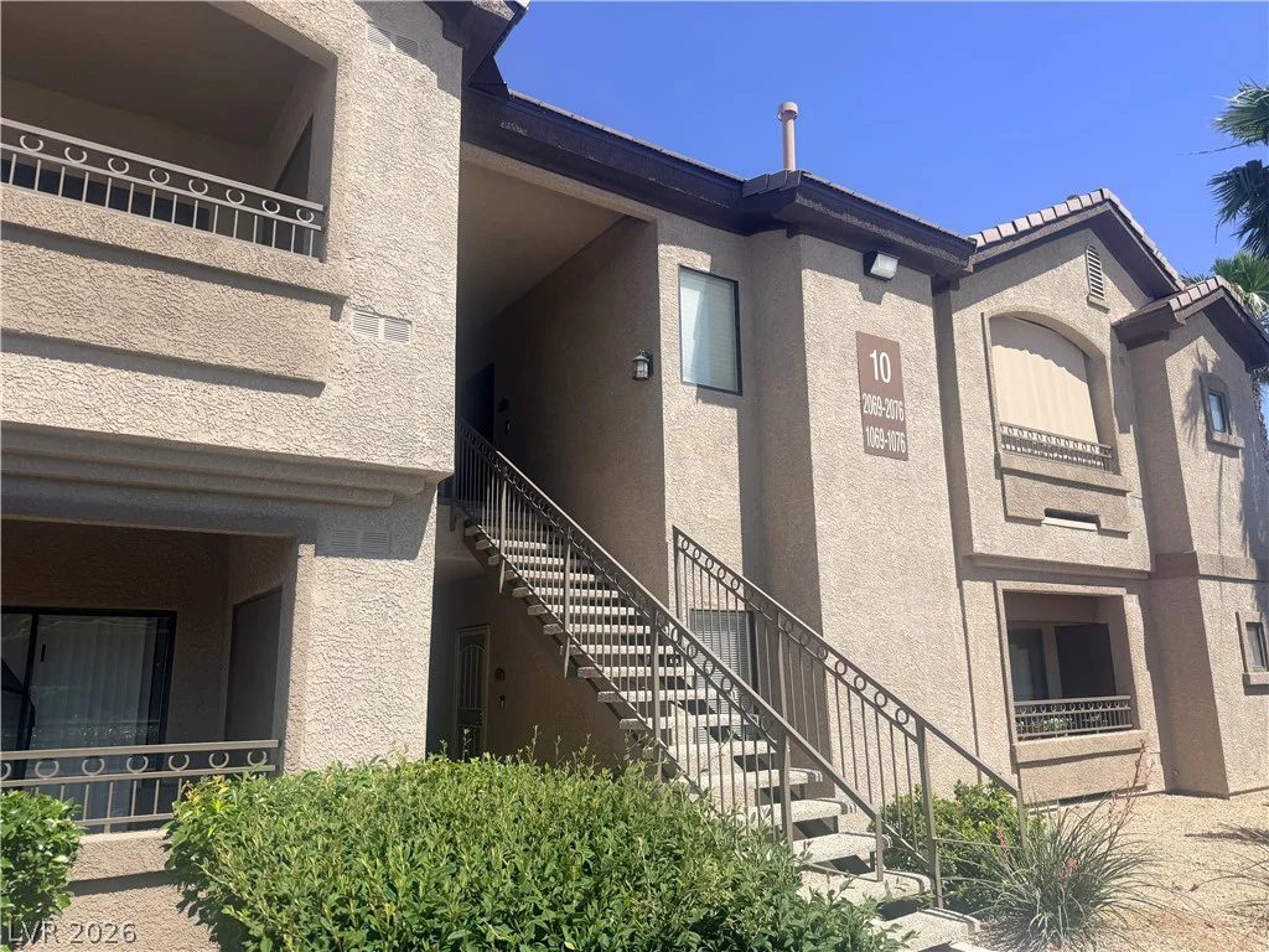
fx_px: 880
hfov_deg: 71.6
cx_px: 634
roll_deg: +0.2
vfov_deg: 56.8
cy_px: 476
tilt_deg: +9.2
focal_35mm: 24
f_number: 1.78
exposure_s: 1/4167
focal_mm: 6.76
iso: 80
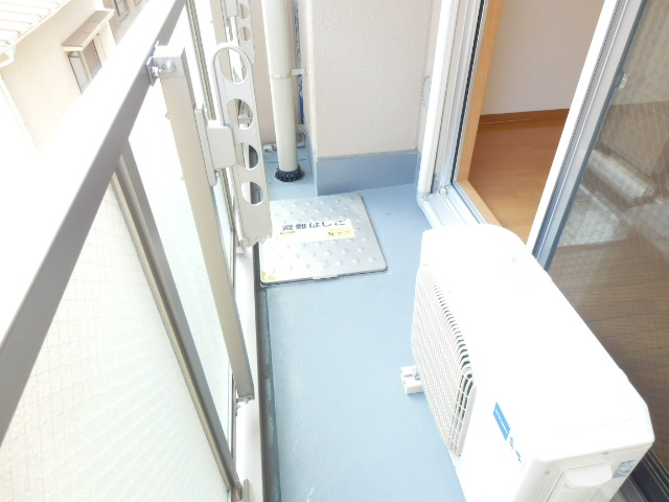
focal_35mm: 24
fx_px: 464
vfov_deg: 56.8
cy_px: 251
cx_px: 334
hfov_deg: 71.6
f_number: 3
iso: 100
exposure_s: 1/30
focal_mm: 4.2
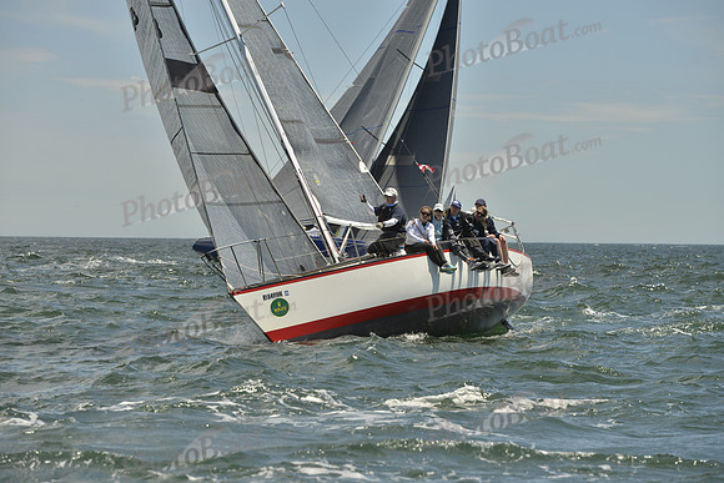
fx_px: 3118
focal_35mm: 155
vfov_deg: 8.9
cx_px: 362
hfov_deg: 13.2
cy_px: 242
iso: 280
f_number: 9
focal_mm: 155
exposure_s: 1/1600
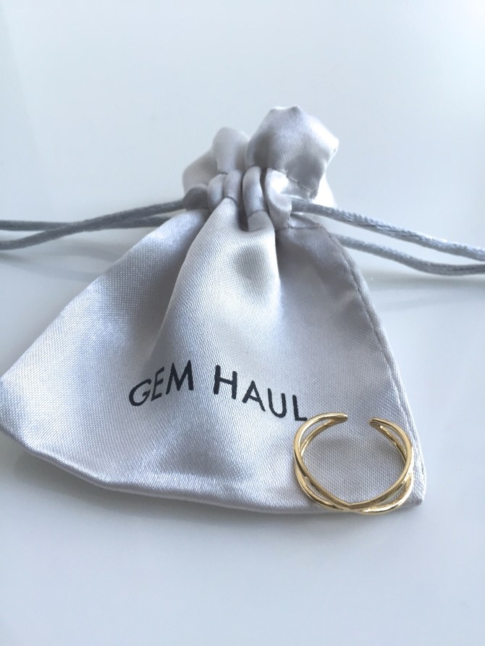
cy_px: 323
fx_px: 542
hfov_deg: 48.2
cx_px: 242
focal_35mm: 29
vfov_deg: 61.7
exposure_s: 1/40
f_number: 2.2
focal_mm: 4.15
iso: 32
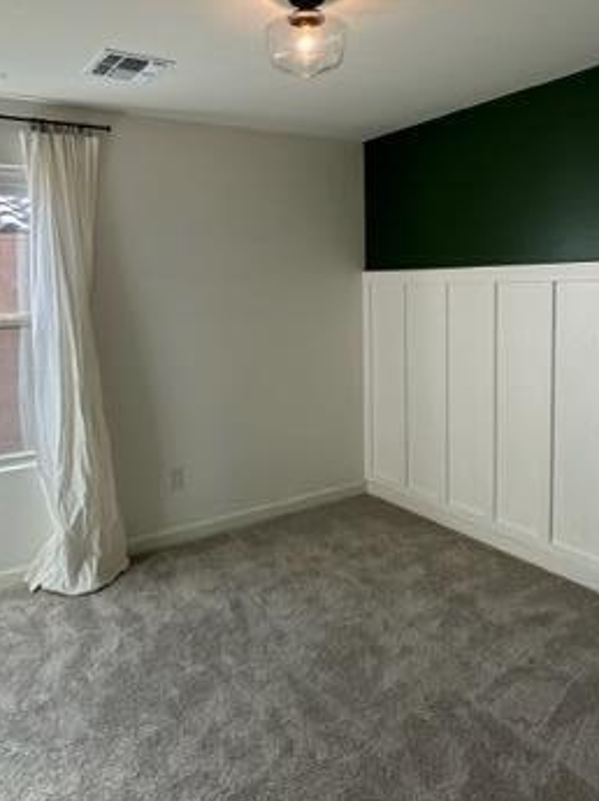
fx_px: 601
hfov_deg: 52.7
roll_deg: +1.0
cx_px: 251
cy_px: 330
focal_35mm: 26
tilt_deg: -4.6
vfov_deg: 66.9
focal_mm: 2.22
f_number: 2.2
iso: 40
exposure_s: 1/120
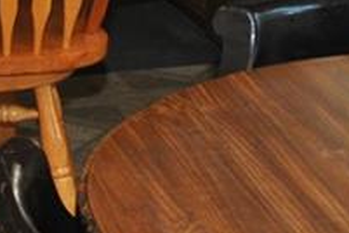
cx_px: -184
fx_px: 1847
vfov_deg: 6.9
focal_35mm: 191
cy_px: -302
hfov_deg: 10.4
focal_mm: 25
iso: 400
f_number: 5.6
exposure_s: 1/60
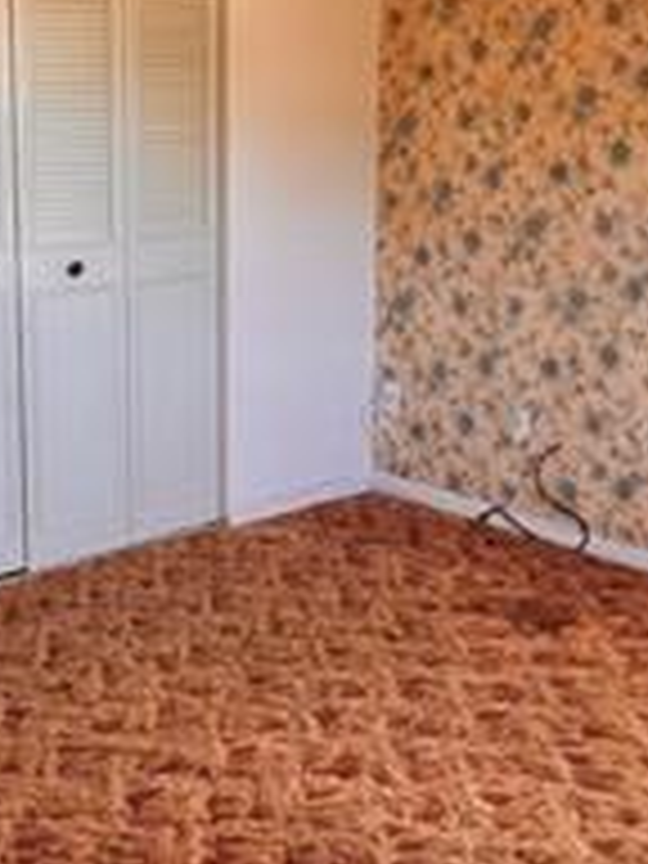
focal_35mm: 52
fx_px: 1298
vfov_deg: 36.6
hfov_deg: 27.9
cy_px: 333
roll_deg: +0.3
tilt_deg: -9.7
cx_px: 216
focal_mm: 1.57
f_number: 1.8
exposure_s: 1/60
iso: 250
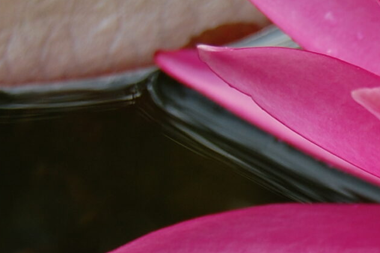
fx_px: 3525
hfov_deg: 6.1
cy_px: 221
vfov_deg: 4.1
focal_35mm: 334
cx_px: 684
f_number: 7.1
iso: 200
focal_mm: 55
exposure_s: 1/200
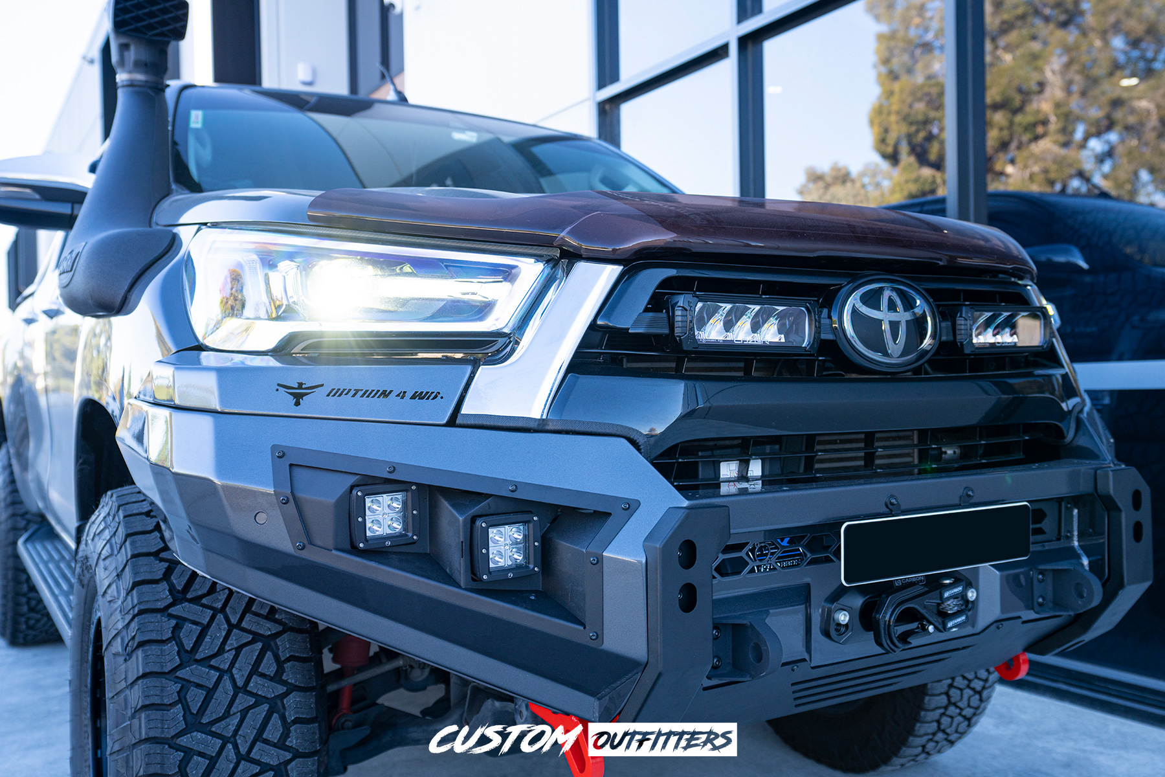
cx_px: 582
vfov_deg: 45.0
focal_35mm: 29
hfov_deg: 63.7
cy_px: 388
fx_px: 938
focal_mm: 29
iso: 250
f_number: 4
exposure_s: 1/60
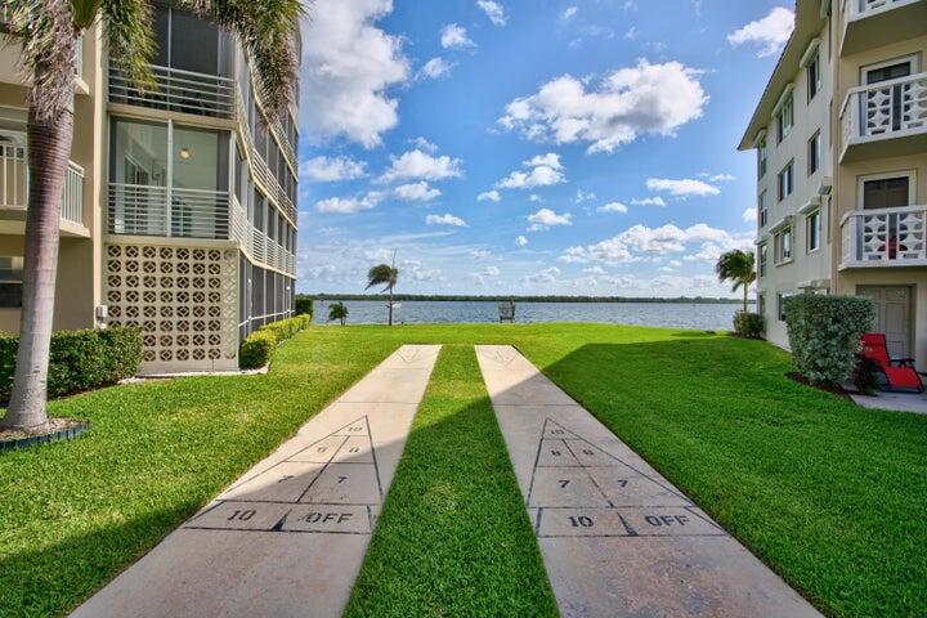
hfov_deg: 96.7
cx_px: 464
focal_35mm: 16
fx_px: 412
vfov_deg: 73.7
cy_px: 309
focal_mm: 16
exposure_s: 1/800
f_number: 8
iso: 200
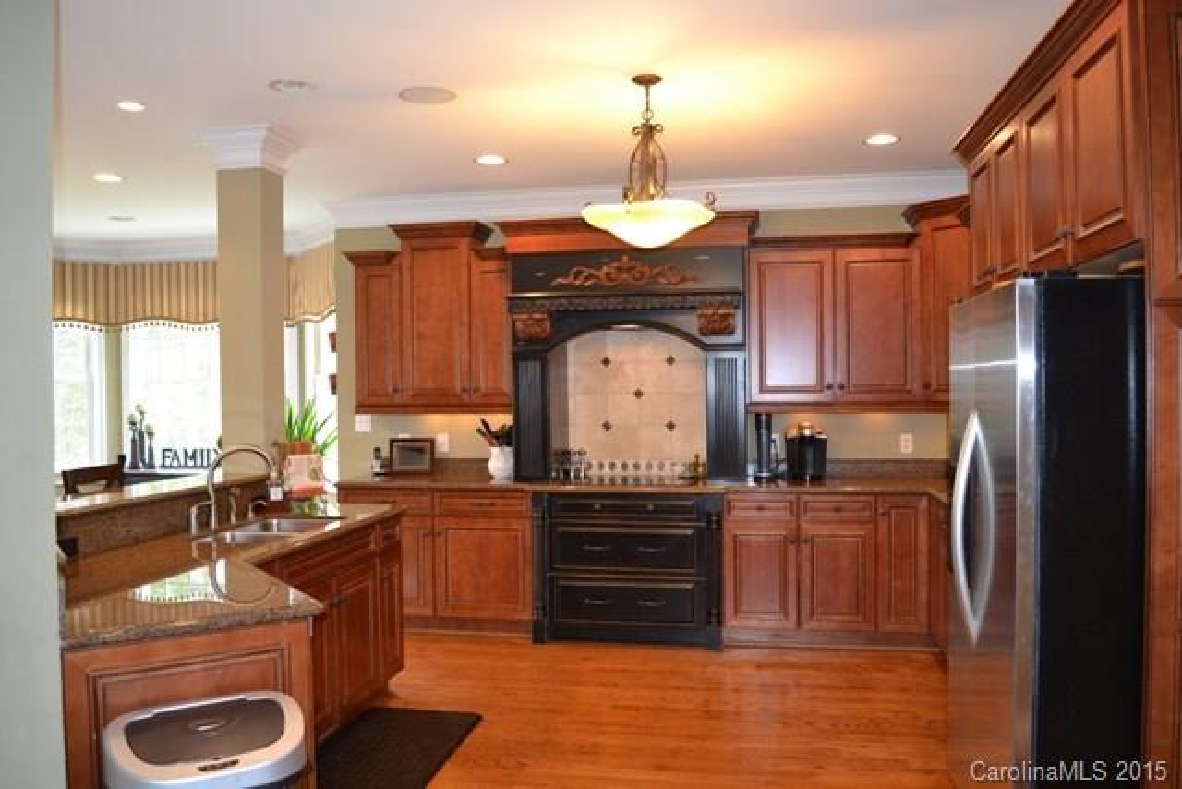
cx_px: 591
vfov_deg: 48.0
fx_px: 887
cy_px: 394
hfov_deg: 67.4
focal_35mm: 27
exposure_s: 1/60
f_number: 3.5
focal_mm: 18
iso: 1100
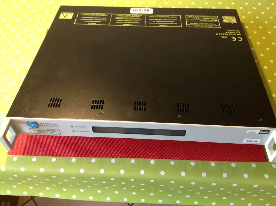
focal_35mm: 35
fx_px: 279
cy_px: 103
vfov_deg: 40.6
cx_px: 138
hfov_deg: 52.7
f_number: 2.4
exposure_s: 1/15
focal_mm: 4.28
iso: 160
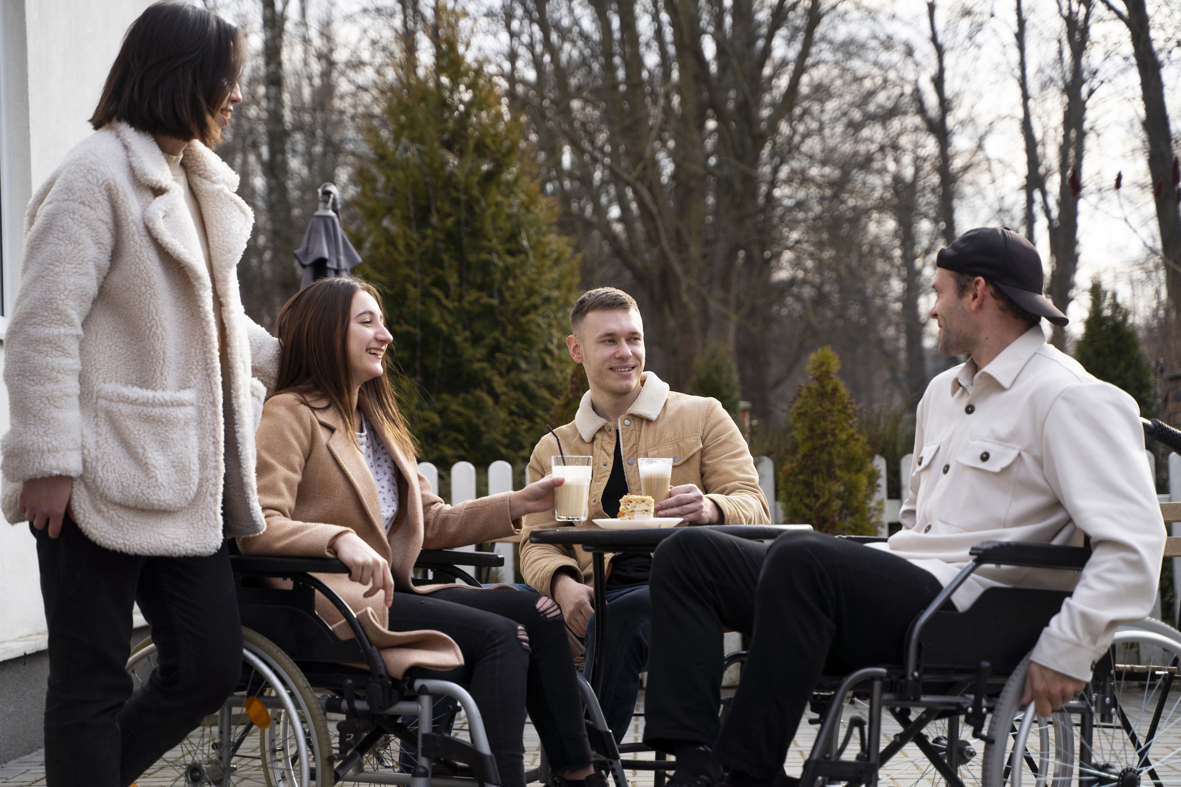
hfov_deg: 29.2
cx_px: 590
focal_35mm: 69
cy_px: 394
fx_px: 2263
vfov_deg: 19.7
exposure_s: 1/1000
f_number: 3.5
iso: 200
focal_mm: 69
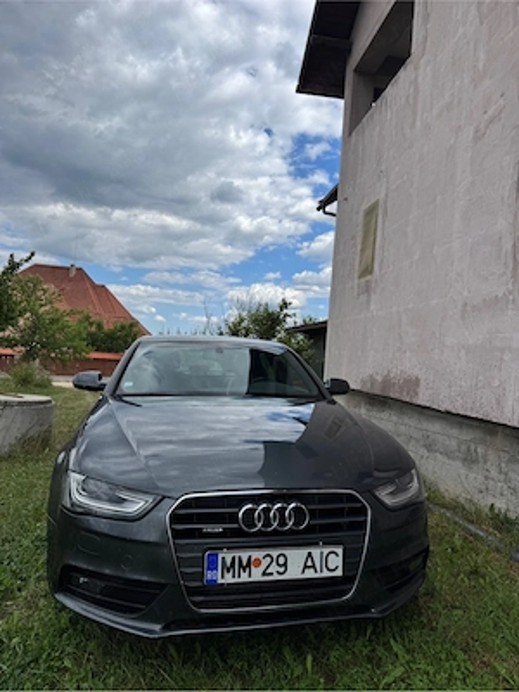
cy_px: 346
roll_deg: -4.0
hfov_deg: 56.8
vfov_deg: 71.6
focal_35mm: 24
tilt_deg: +1.4
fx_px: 480
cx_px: 260
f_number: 1.78
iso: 80
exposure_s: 1/4950
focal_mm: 6.76
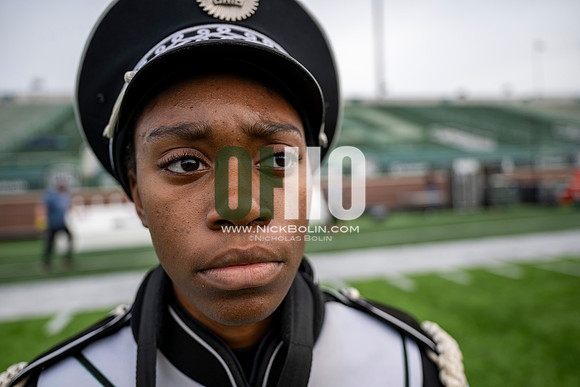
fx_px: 419
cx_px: 290
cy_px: 194
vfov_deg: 49.6
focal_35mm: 26
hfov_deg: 69.4
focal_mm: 26
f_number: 2.8
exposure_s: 1/500
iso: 125
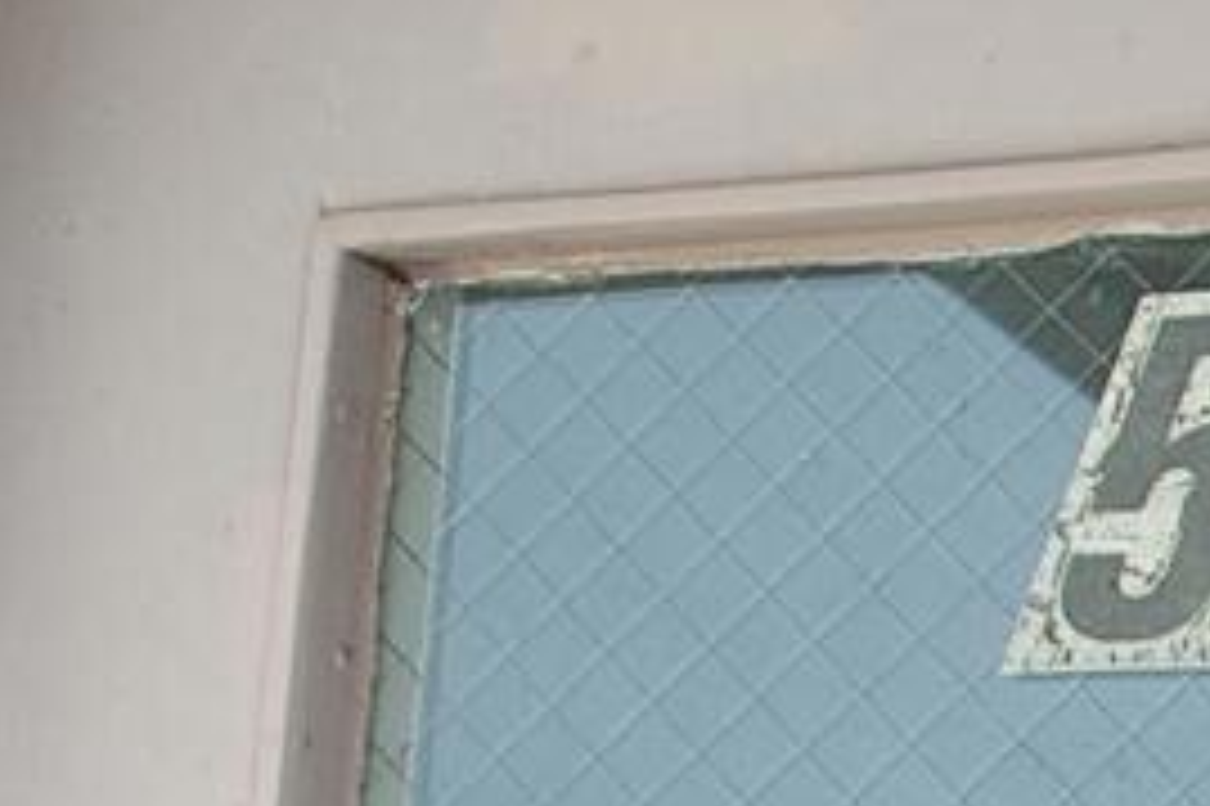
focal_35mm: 143
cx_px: 1939
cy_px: 984
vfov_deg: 9.5
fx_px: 4800
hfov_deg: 13.4
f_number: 6.3
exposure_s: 1/160
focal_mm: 25
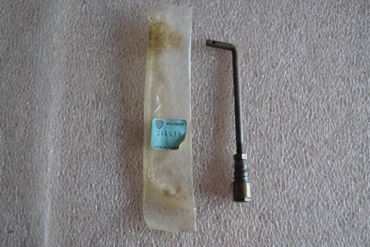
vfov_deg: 34.2
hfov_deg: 49.6
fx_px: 401
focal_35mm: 39
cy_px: 124
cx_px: 185
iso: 1400
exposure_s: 1/60
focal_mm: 26
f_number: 4.2
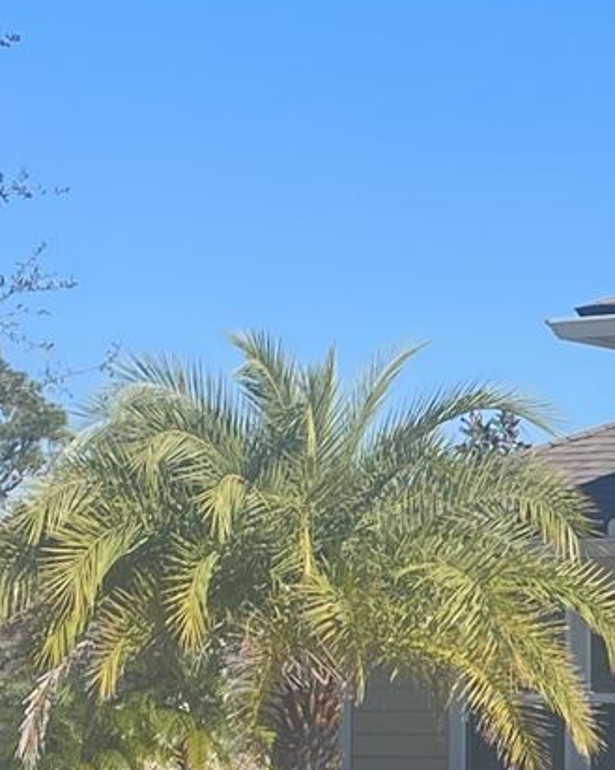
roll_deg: -0.4
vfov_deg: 13.5
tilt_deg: +1.7
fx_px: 3234
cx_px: 910
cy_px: 693
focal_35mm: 142
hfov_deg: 10.5
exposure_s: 1/2257
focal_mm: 4.2
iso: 32
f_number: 1.6
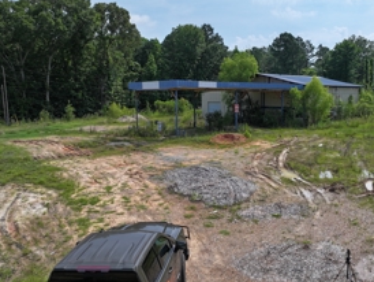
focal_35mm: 35
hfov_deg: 52.1
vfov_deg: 40.8
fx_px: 378
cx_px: 229
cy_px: 140
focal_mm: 12.29
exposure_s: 1/5000
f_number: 2.8
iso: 200
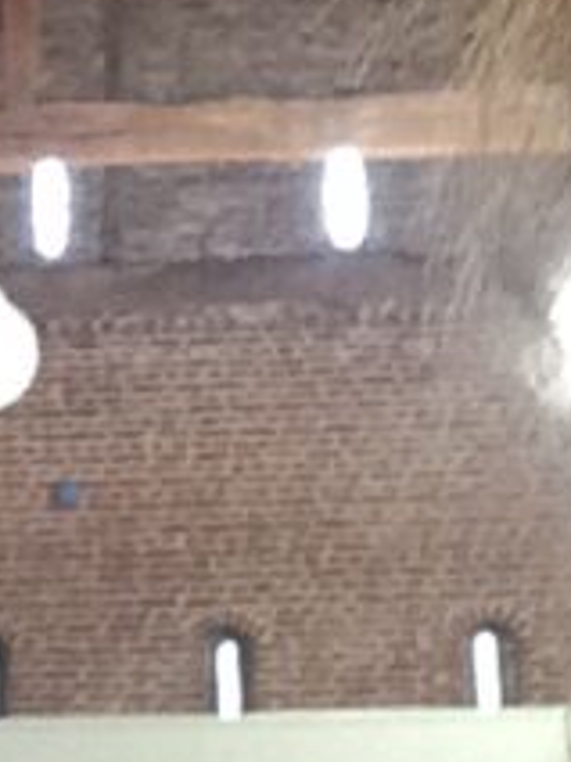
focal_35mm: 150
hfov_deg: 9.9
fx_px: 3299
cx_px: 190
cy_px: 234
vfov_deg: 13.1
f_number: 2.4
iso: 400
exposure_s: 1/25
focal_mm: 2.15
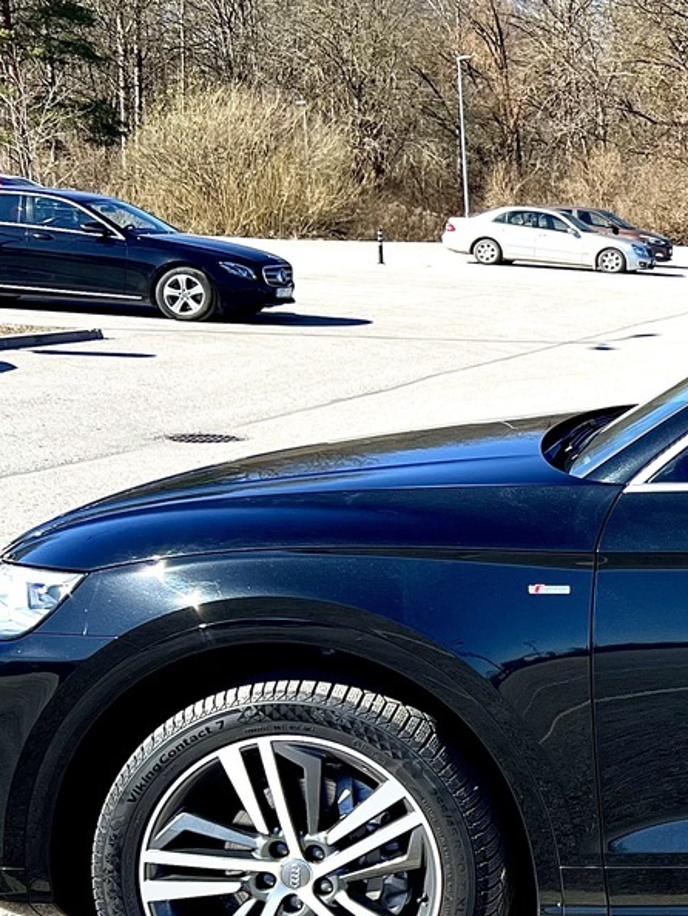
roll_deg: -2.9
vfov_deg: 27.7
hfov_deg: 18.3
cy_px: 537
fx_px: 1854
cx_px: 1084
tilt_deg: -8.0
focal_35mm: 70
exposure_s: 1/2513
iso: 50
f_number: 1.5
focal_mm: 5.7
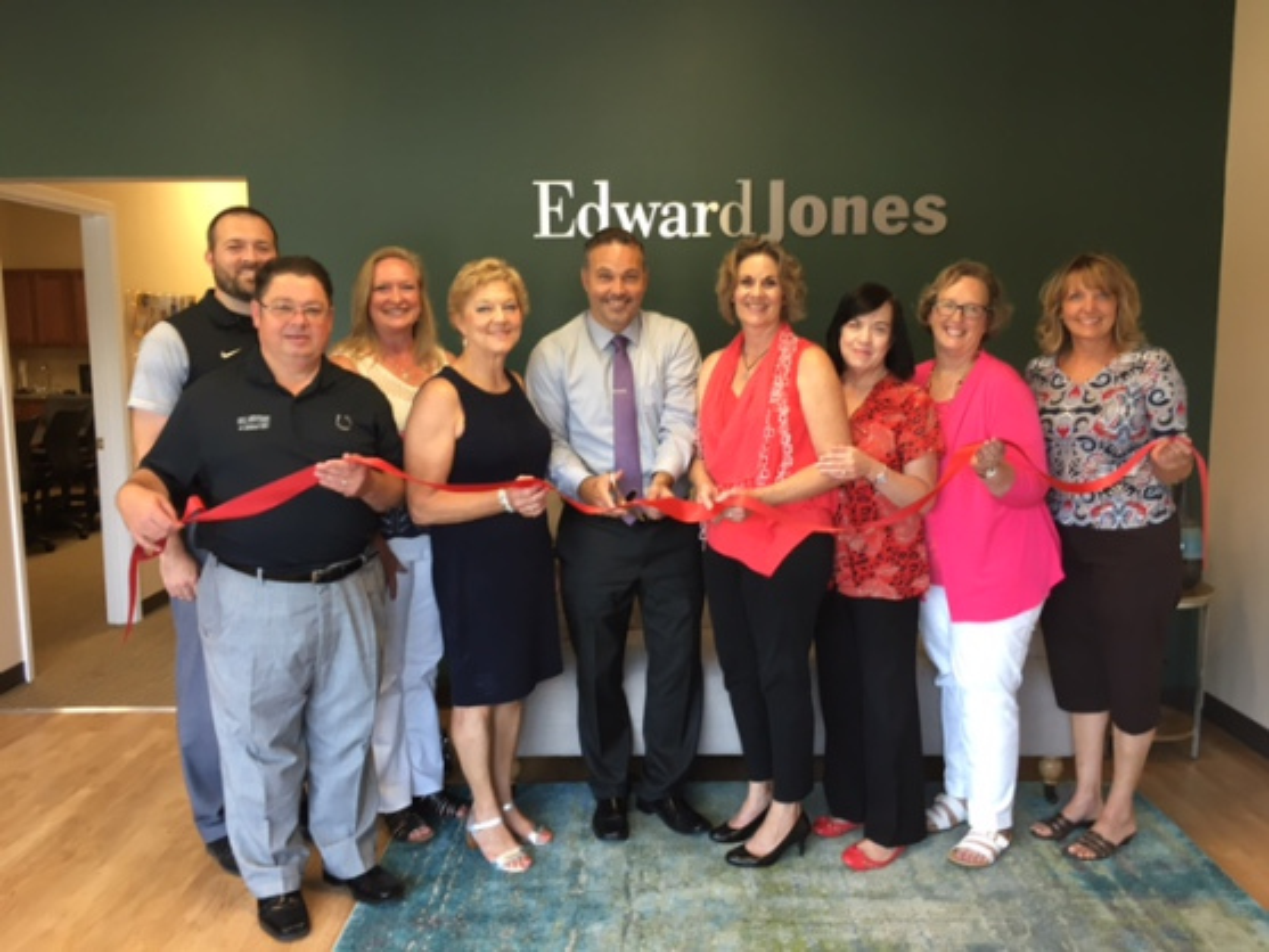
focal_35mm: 29
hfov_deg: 61.6
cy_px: 476
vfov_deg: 48.2
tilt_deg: -5.4
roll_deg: -0.7
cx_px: 634
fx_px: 1063
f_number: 2.2
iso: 50
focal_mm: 4.15
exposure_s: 1/30
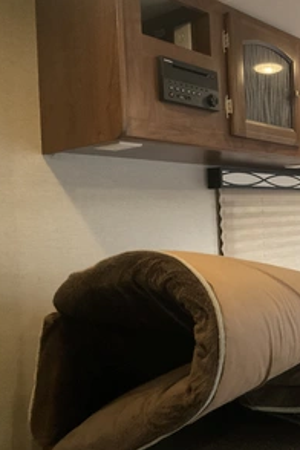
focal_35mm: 41
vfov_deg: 47.4
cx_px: 295
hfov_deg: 30.5
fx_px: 512
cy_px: 223
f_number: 1.8
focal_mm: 3
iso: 200
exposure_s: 1/60
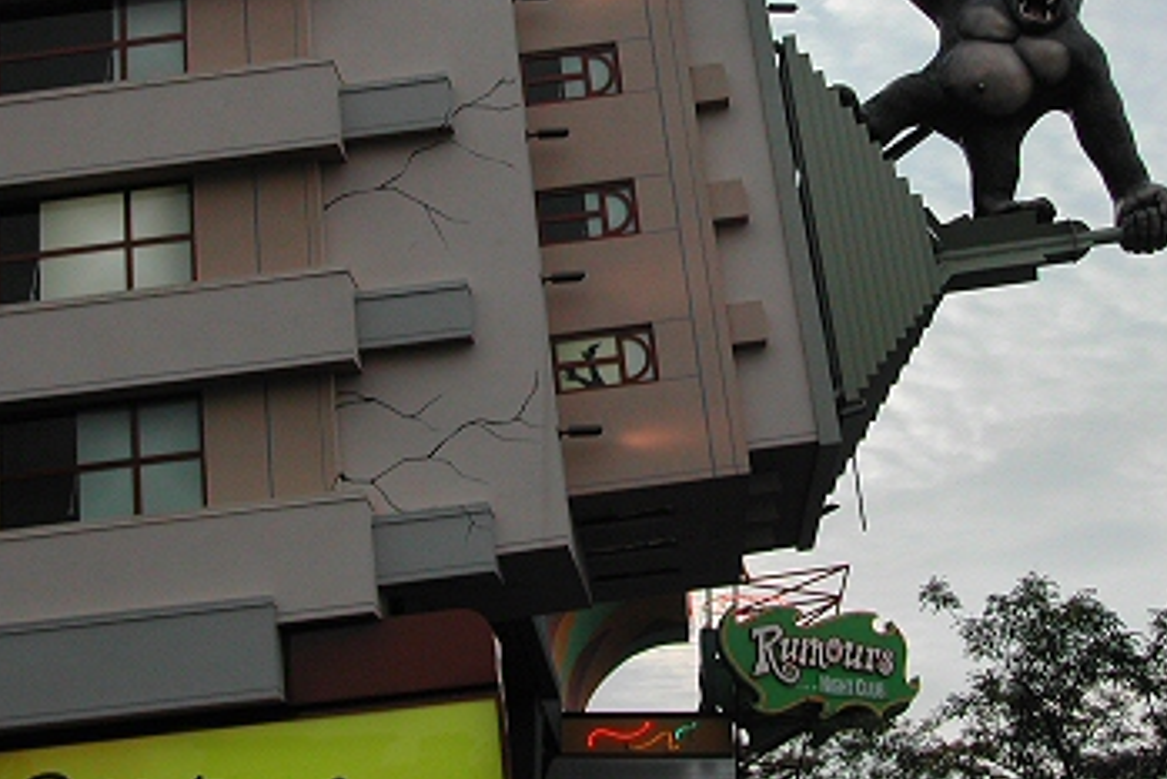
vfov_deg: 23.2
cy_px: 187
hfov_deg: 34.4
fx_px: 1881
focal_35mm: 58
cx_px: 662
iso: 100
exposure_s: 1/597
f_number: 2.8
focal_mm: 8
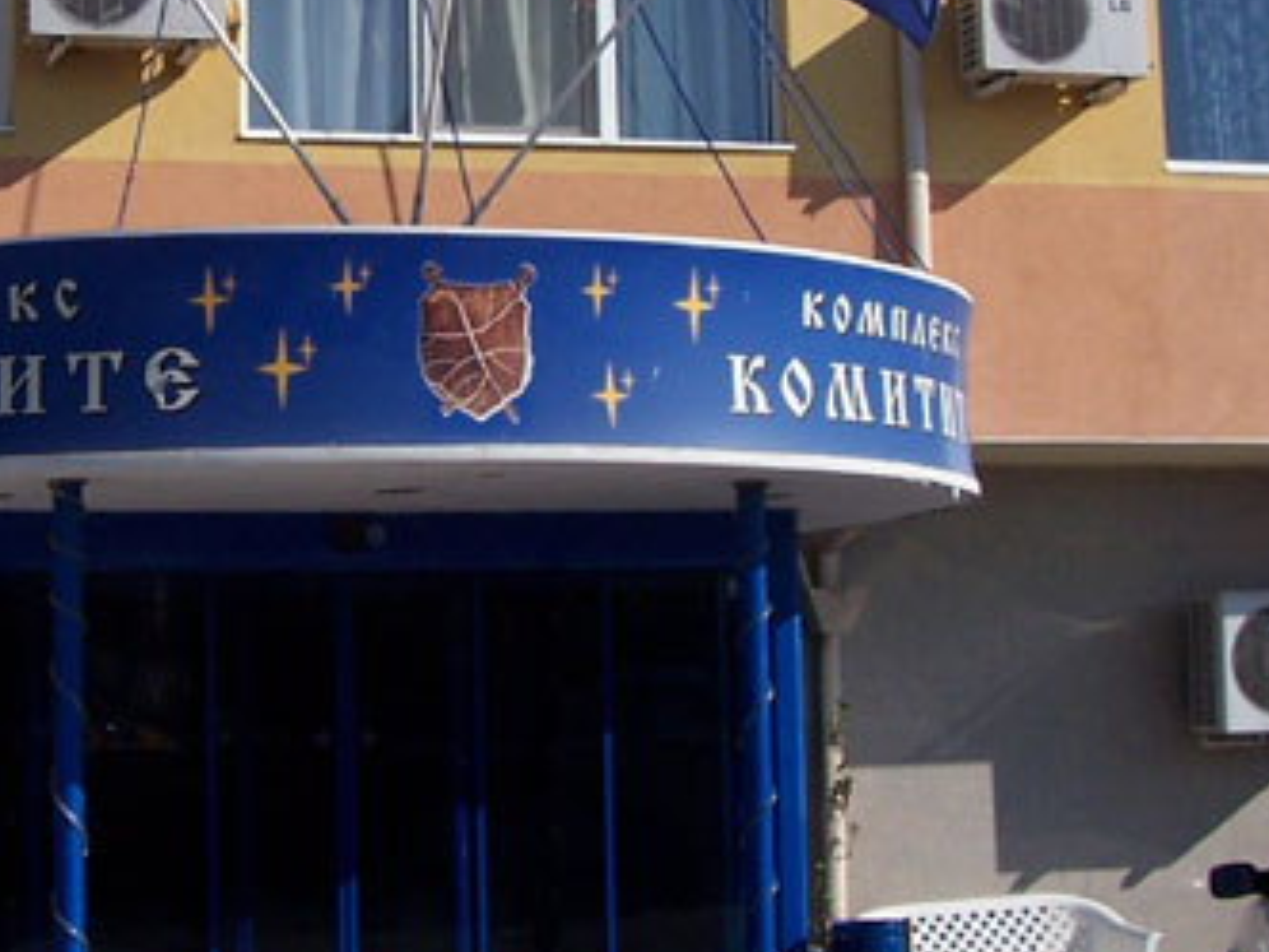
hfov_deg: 23.6
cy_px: 291
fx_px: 3006
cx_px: 290
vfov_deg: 17.9
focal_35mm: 82
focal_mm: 5.6
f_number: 5.6
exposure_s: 1/750
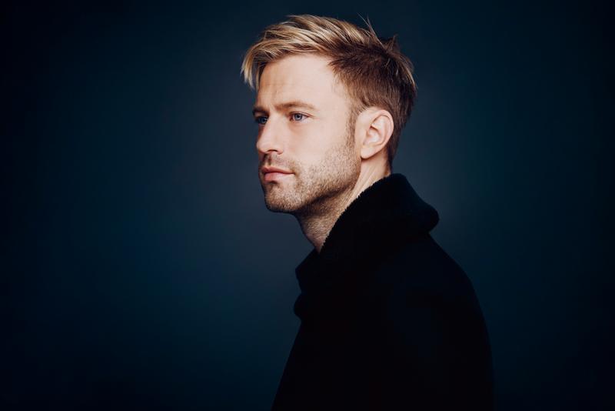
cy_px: 206
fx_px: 2461
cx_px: 308
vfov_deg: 9.5
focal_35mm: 144
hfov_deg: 14.2
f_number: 2.8
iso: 125
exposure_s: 1/250
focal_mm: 144
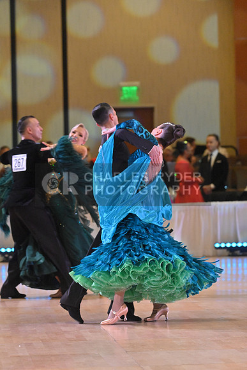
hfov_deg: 6.9
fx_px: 2057
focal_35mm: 200
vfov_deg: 10.3
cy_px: 185
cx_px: 124
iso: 5000
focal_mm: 200
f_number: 5.6
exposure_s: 1/400
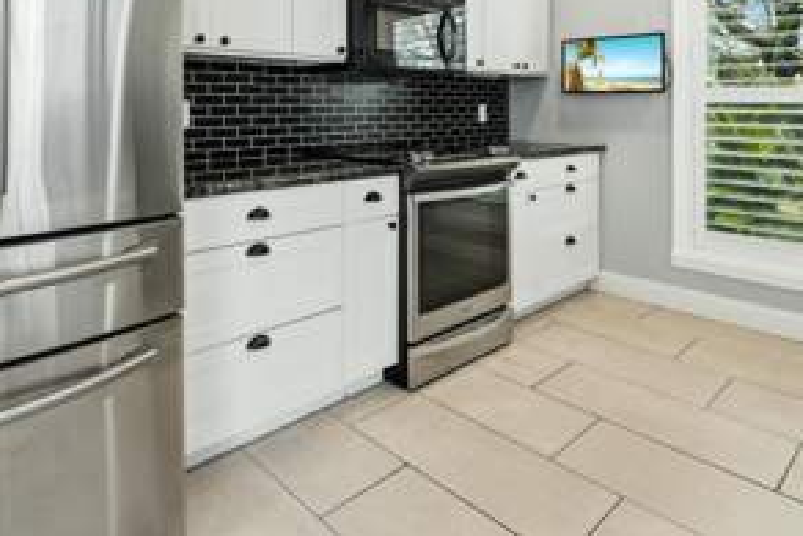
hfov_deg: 74.6
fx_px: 513
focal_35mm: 23
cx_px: 297
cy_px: 99
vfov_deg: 51.3
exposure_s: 1/1.25
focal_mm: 14
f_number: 9
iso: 250
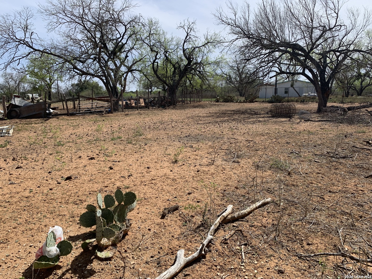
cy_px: 140
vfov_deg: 53.1
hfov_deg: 67.3
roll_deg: +0.9
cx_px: 186
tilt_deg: -10.1
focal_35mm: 26
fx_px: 279
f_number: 1.8
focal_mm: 4.25
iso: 25
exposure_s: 1/2481
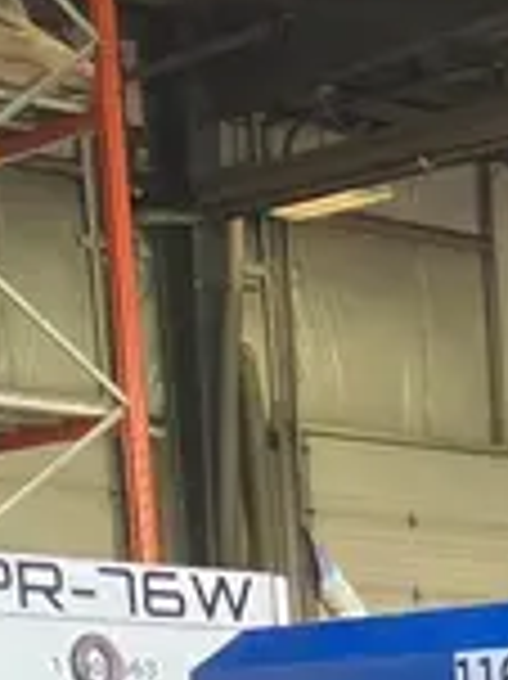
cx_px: 1205
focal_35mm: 136
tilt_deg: -12.5
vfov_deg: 12.6
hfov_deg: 9.7
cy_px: 1403
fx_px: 2665
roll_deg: -1.0
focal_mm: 3.99
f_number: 1.8
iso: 80
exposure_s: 1/121
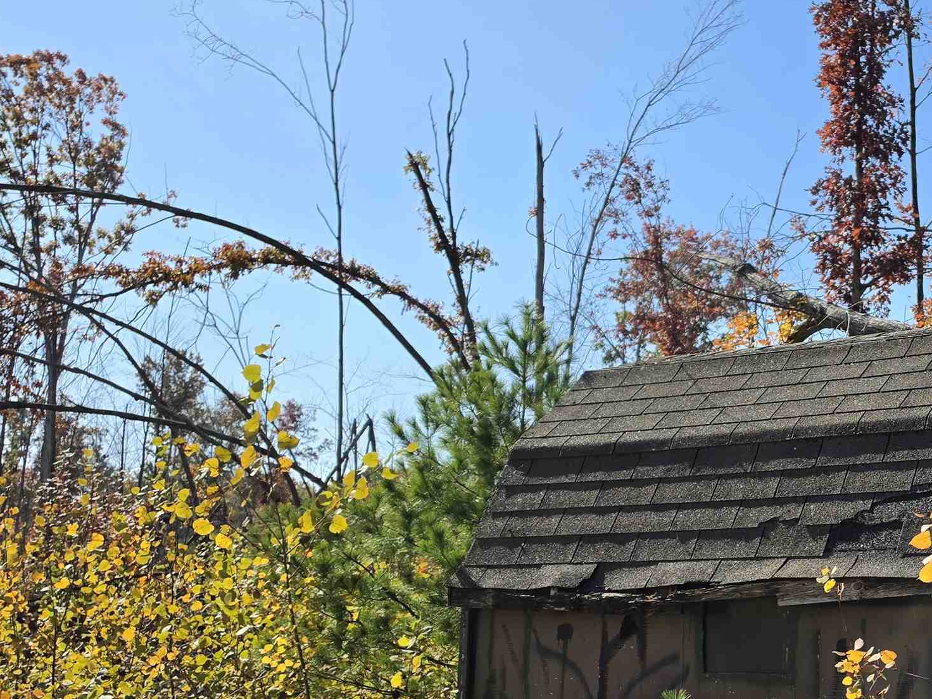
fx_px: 1292
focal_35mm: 48
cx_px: 908
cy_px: 457
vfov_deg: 30.1
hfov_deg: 36.2
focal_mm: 6.5
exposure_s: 1/6352
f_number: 1.4
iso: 64
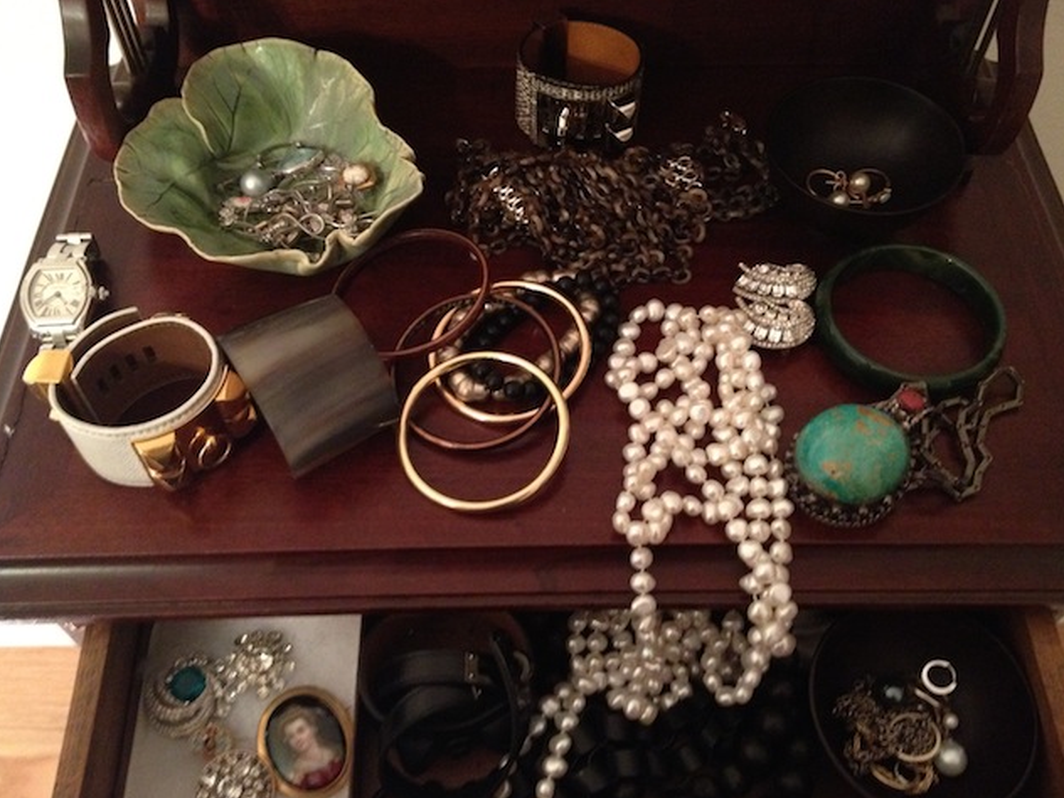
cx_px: 535
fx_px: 1107
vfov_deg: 39.7
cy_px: 406
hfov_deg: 51.4
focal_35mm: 36
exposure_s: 1/15
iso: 640
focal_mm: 4.28
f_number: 2.4
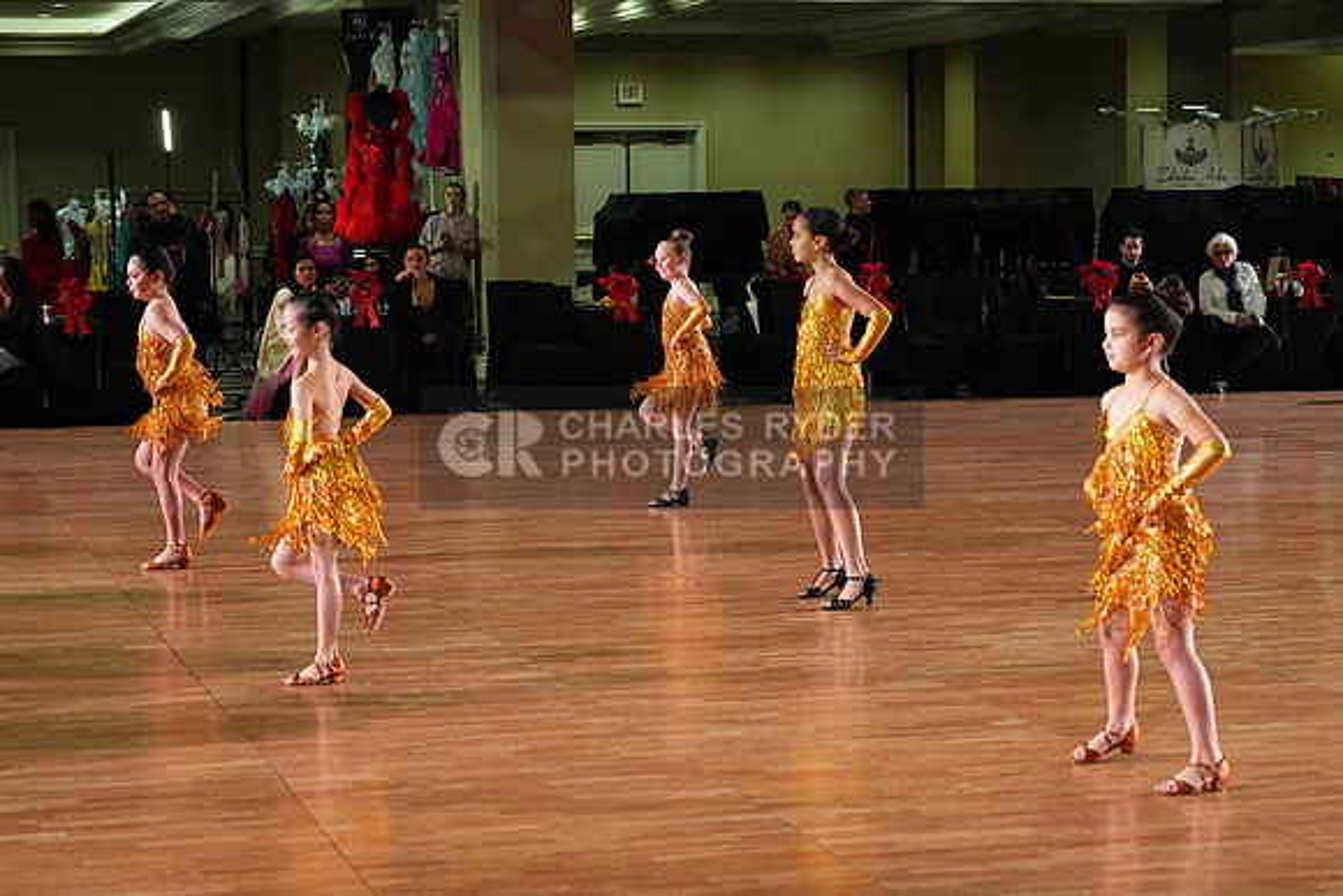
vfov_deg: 16.3
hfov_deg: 24.2
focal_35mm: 84
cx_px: 672
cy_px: 448
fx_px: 3134
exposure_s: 1/400
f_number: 6.3
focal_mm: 84
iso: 8000
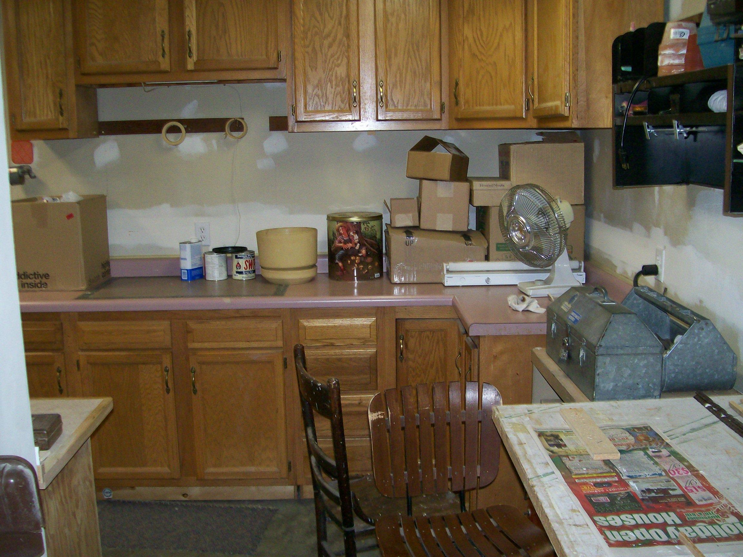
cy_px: 278
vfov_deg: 39.7
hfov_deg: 51.4
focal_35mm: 36
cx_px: 372
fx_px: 773
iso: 140
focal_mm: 6
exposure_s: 1/64
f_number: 2.7
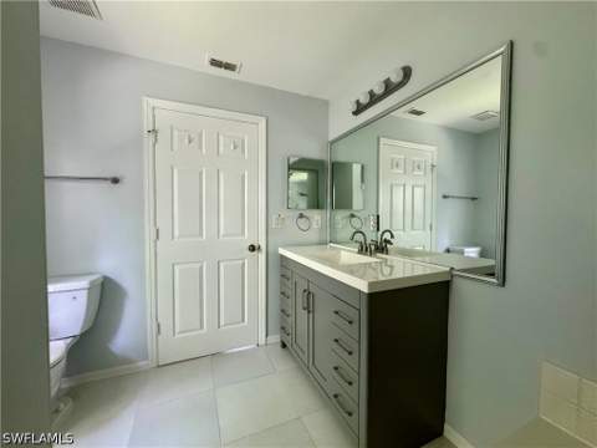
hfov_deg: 102.1
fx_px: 241
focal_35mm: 14
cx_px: 298
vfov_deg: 85.7
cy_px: 224
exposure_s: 1/60
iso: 320
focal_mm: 2.22
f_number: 2.2
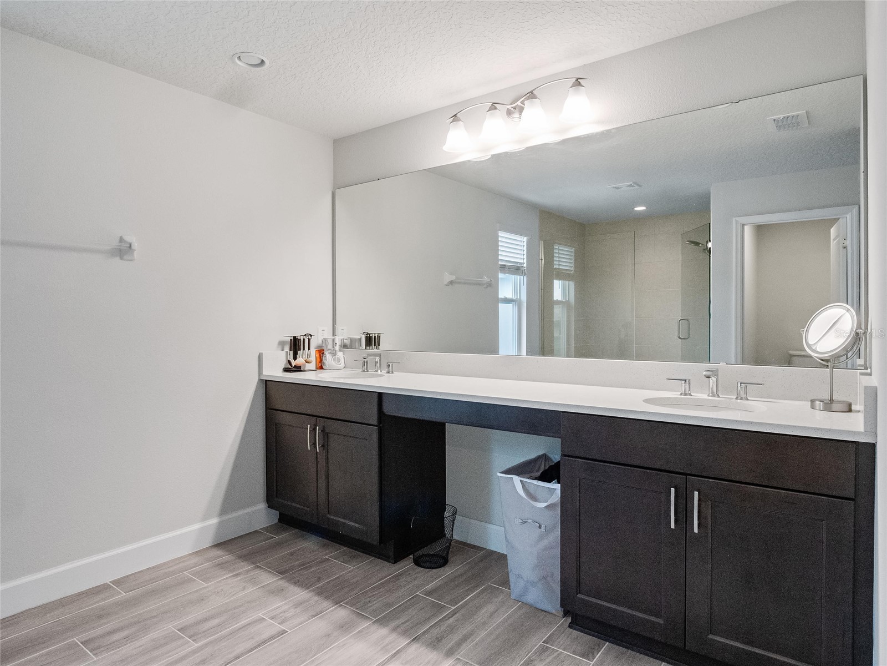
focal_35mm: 20
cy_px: 333
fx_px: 512
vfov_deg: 66.0
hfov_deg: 81.7
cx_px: 444
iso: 3200
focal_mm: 10
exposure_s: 1/25
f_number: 9
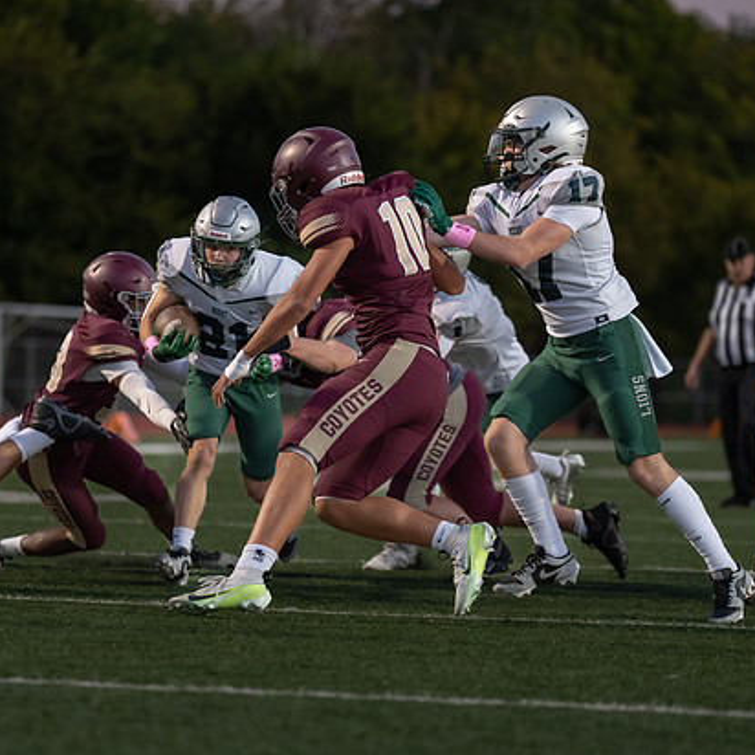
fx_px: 4911
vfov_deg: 8.8
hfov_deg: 8.8
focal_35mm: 199
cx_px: 337
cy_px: 418
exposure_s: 1/1000
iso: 1250
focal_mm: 140
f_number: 2.8
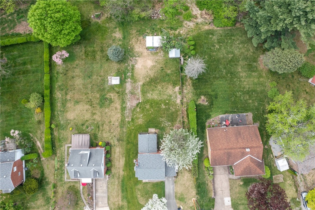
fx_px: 245
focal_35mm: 28
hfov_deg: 65.5
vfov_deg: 46.4
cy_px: 105
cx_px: 158
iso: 100
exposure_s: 1/200
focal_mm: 10.26
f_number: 5
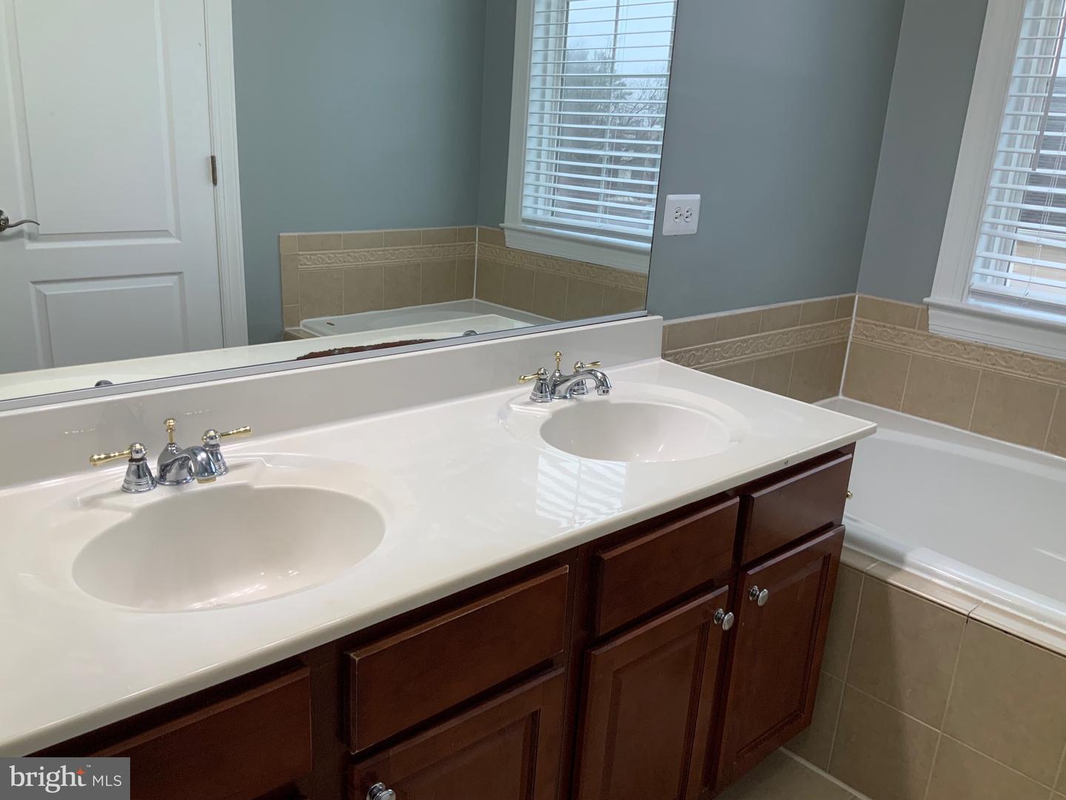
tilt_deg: -17.2
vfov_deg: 48.2
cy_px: 400
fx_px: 893
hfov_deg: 61.7
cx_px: 533
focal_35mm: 29
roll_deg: -3.5
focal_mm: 3
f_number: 1.8
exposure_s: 1/120
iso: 50
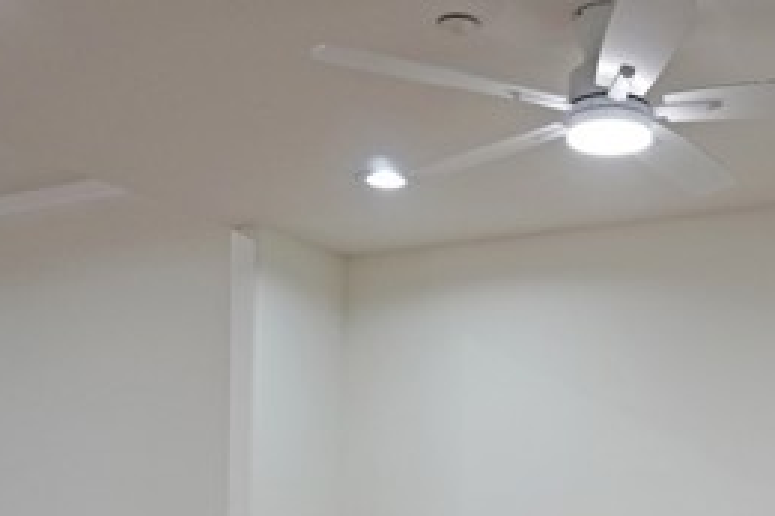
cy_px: 540
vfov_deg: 22.0
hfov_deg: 33.4
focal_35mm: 59
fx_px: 1269
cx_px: 563
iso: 500
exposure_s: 1/160
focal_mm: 16
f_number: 4
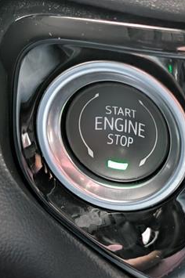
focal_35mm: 92
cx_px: 111
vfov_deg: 22.2
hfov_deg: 14.8
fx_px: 710
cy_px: 150
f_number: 1.68
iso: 794
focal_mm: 6.9
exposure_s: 1/75.2
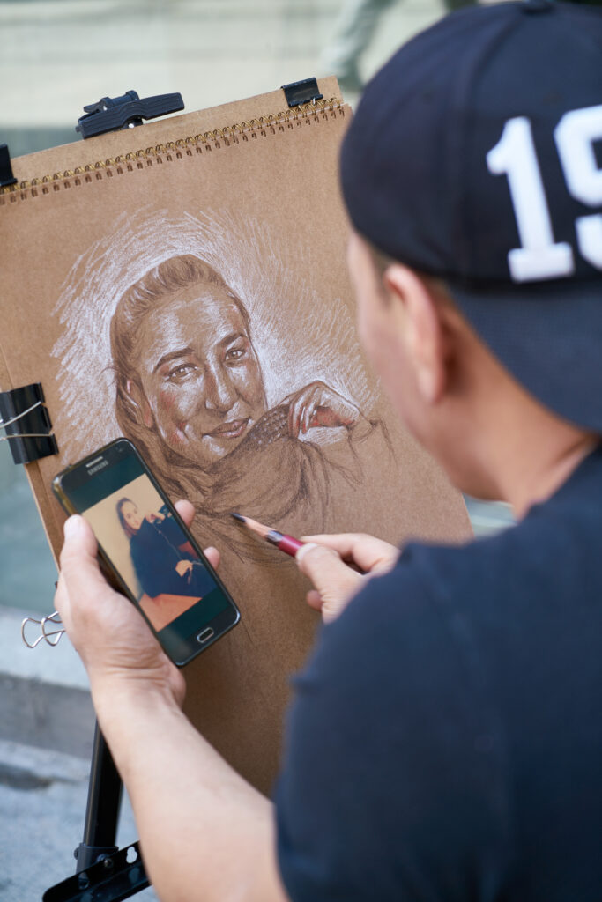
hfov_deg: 19.5
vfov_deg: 28.8
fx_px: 1755
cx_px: 301
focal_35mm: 70
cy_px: 451
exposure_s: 1/60
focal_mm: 70
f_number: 4
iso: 100
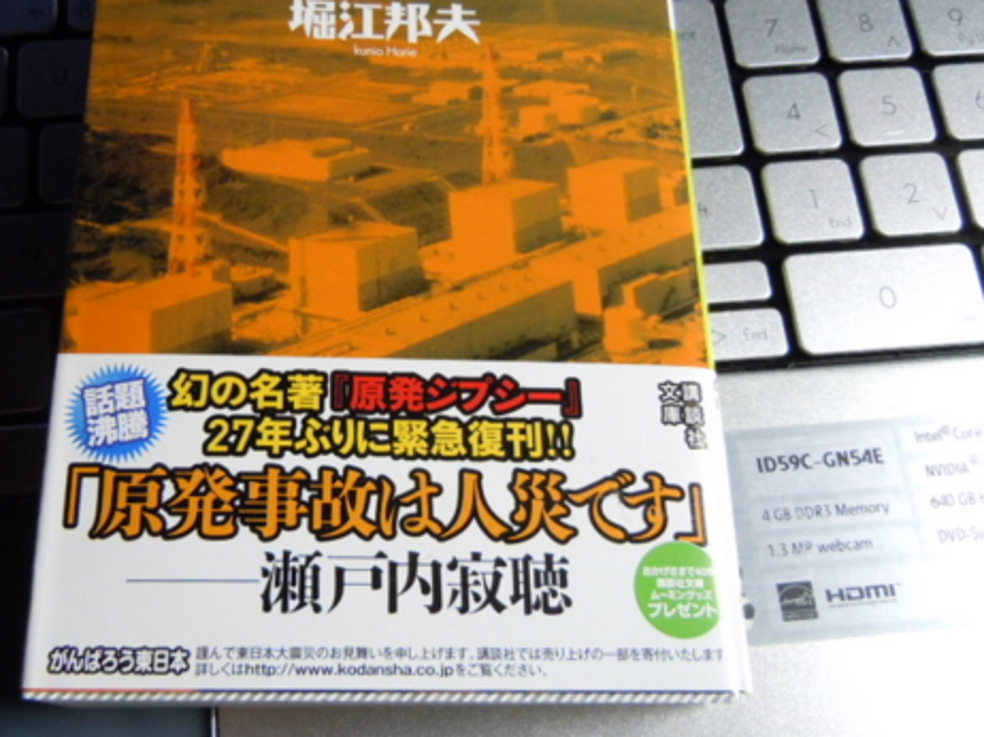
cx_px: 366
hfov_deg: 47.4
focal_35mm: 39
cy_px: 283
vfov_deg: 36.6
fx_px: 1108
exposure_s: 1/40
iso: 400
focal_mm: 5.4
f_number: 3.5
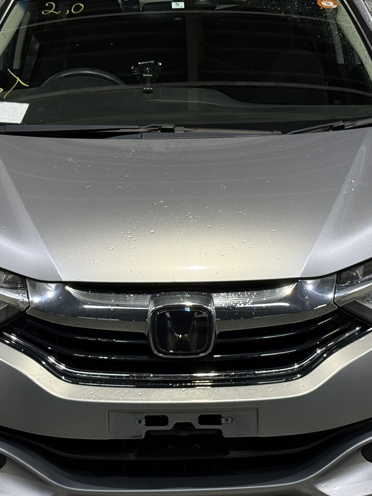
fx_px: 1318
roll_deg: +0.7
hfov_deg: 16.1
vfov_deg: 21.3
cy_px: 221
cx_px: 182
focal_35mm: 92
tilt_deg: -13.4
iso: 125
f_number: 1.78
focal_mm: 6.76
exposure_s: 1/60
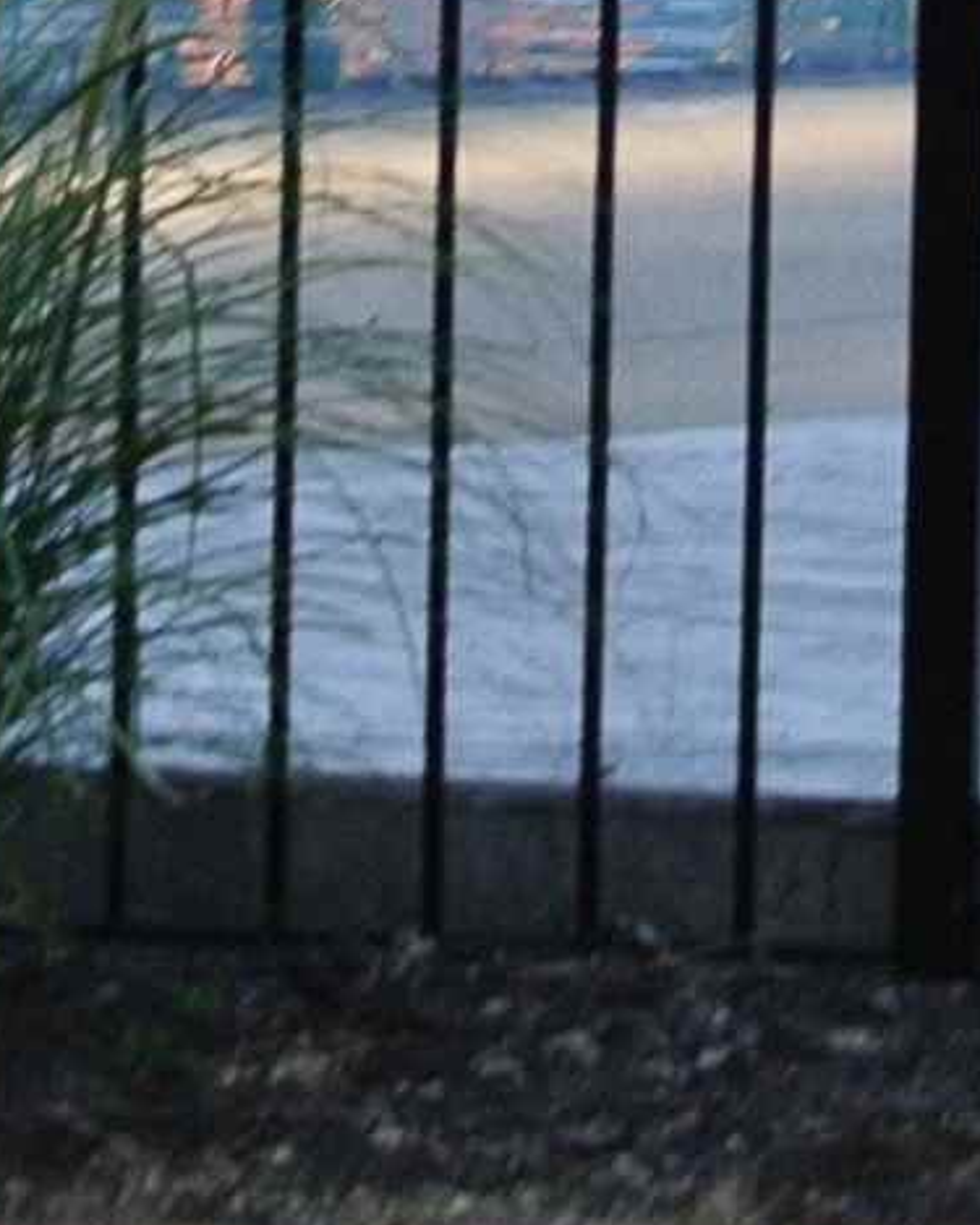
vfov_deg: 3.8
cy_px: -1405
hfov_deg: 3.1
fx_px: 18097
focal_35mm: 499
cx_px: 1218
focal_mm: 30
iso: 100
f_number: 4
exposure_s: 1/250
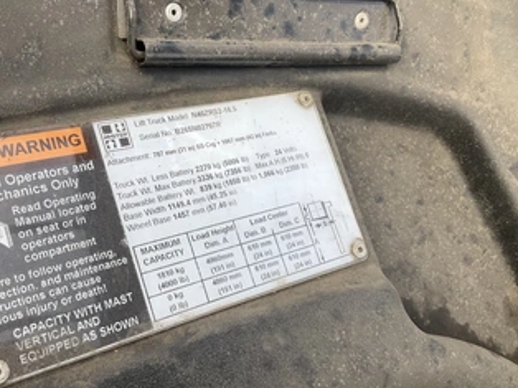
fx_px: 553
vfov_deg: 38.6
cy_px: 190
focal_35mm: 37
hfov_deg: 49.8
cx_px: 200
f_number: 1.8
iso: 25
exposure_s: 1/446
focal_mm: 3
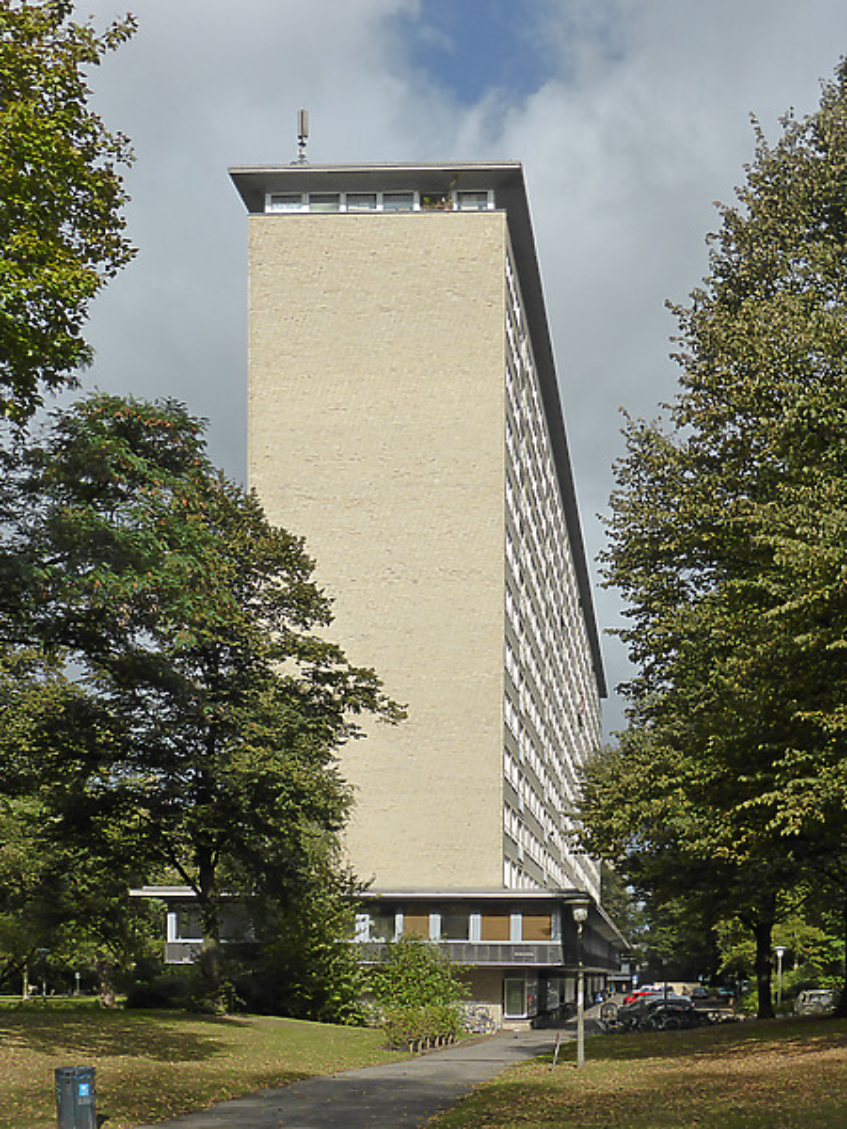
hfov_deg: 33.6
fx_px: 1403
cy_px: 564
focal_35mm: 43
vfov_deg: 43.9
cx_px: 424
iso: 160
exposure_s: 1/1600
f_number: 3.9
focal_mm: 7.4
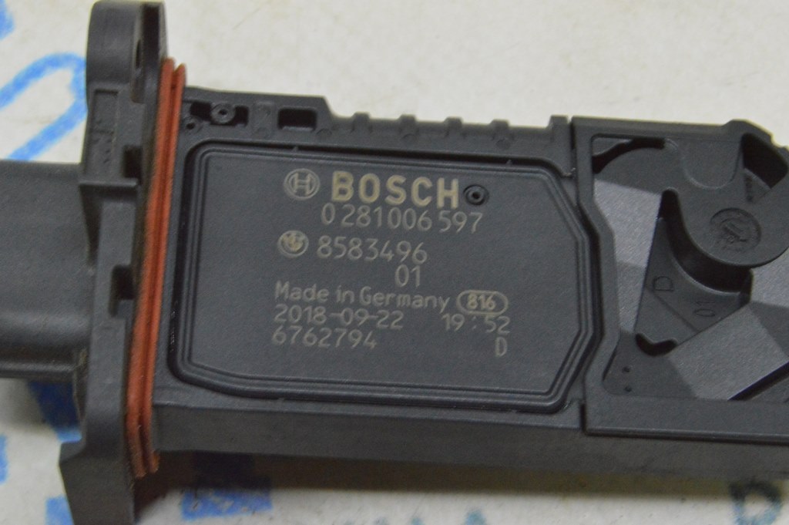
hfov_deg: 24.6
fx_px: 1807
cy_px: 262
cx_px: 394
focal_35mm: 82
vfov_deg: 16.5
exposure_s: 1/20
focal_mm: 55
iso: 6400
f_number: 20
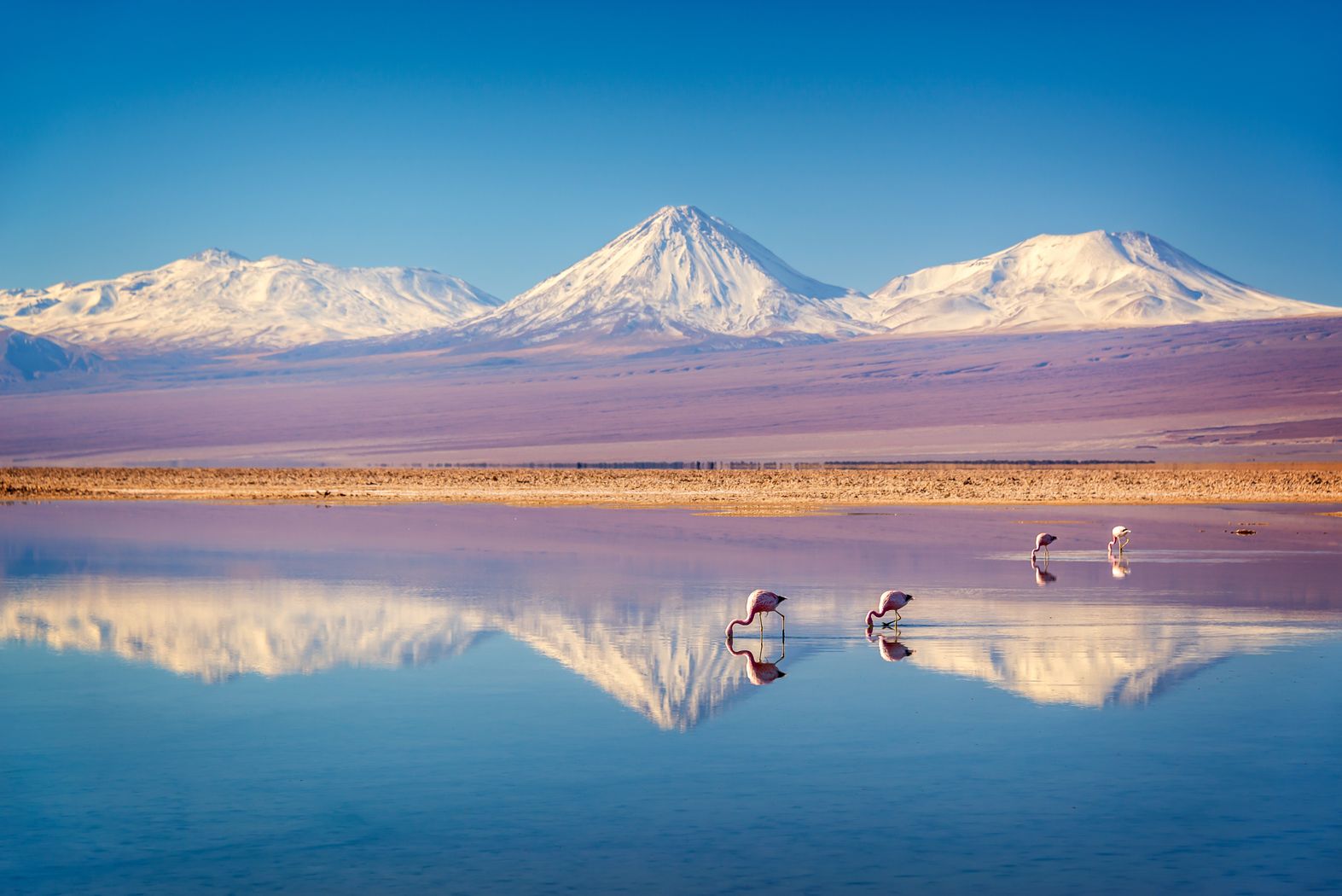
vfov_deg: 11.2
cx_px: 671
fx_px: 4549
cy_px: 448
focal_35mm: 122
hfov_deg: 16.8
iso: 160
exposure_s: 1/200
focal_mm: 122
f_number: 8
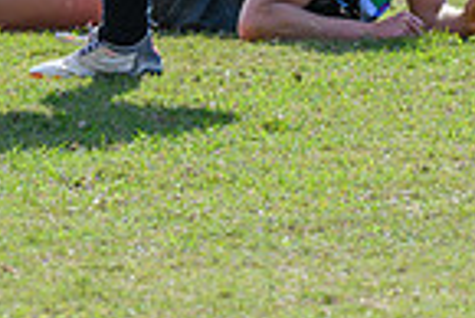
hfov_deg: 2.5
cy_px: -241
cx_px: -118
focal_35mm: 832
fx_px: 10989
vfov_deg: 1.7
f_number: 5.6
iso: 800
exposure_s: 1/1250
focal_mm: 170
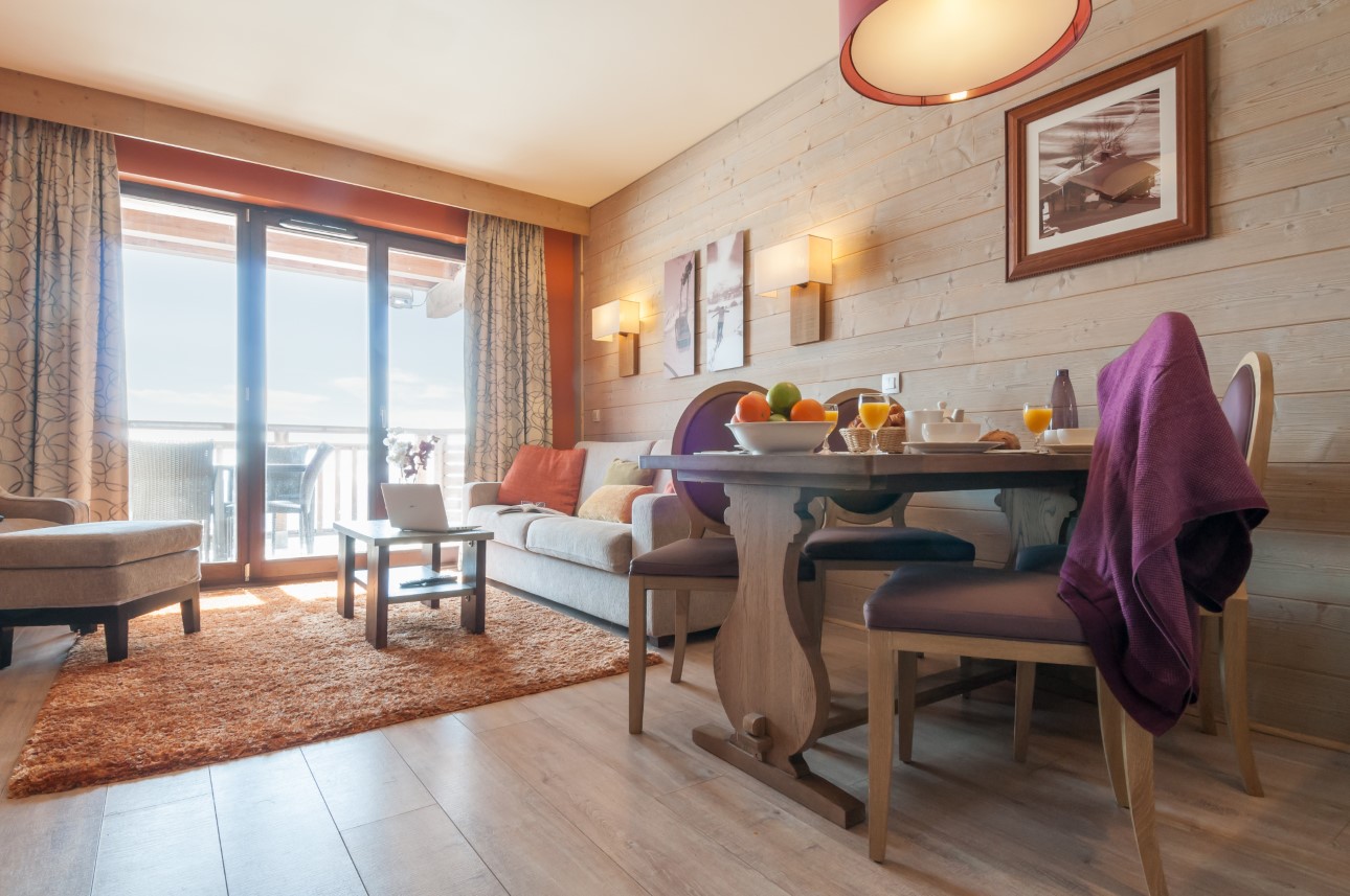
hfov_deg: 90.1
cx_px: 675
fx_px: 674
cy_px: 448
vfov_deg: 67.3
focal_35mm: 18
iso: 400
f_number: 11
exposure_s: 1/4
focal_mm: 12
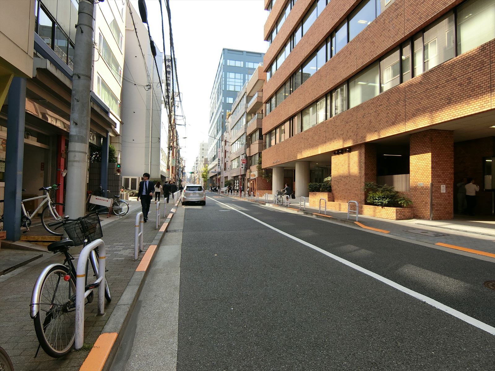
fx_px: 272
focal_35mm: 19
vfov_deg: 68.7
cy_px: 186
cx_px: 248
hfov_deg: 84.7
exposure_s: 1/250
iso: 80
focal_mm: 4.06
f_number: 2.7
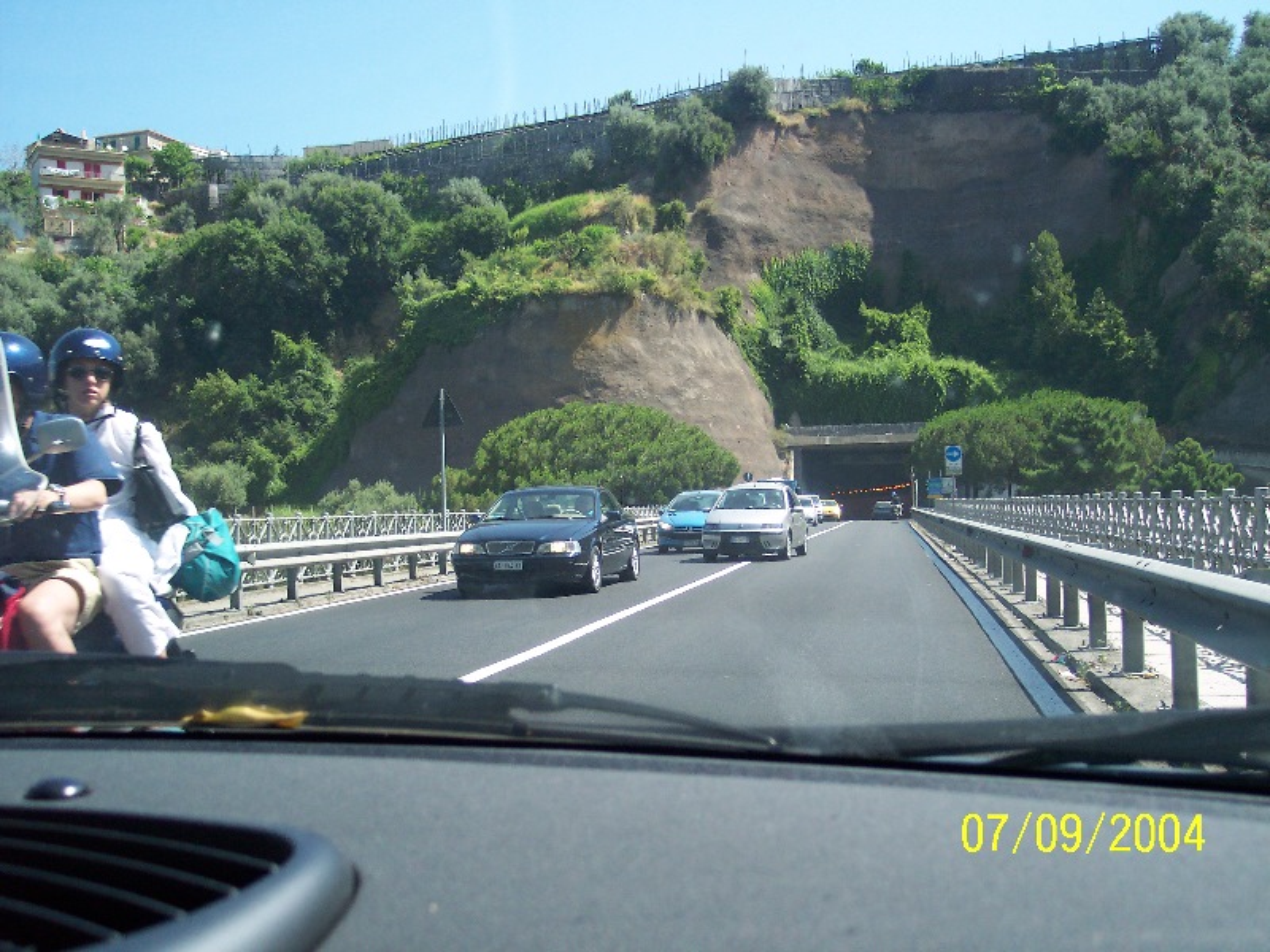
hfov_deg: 49.0
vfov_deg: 37.7
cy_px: 476
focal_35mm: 38
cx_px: 635
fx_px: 1394
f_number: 2.8
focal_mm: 8
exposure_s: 1/700
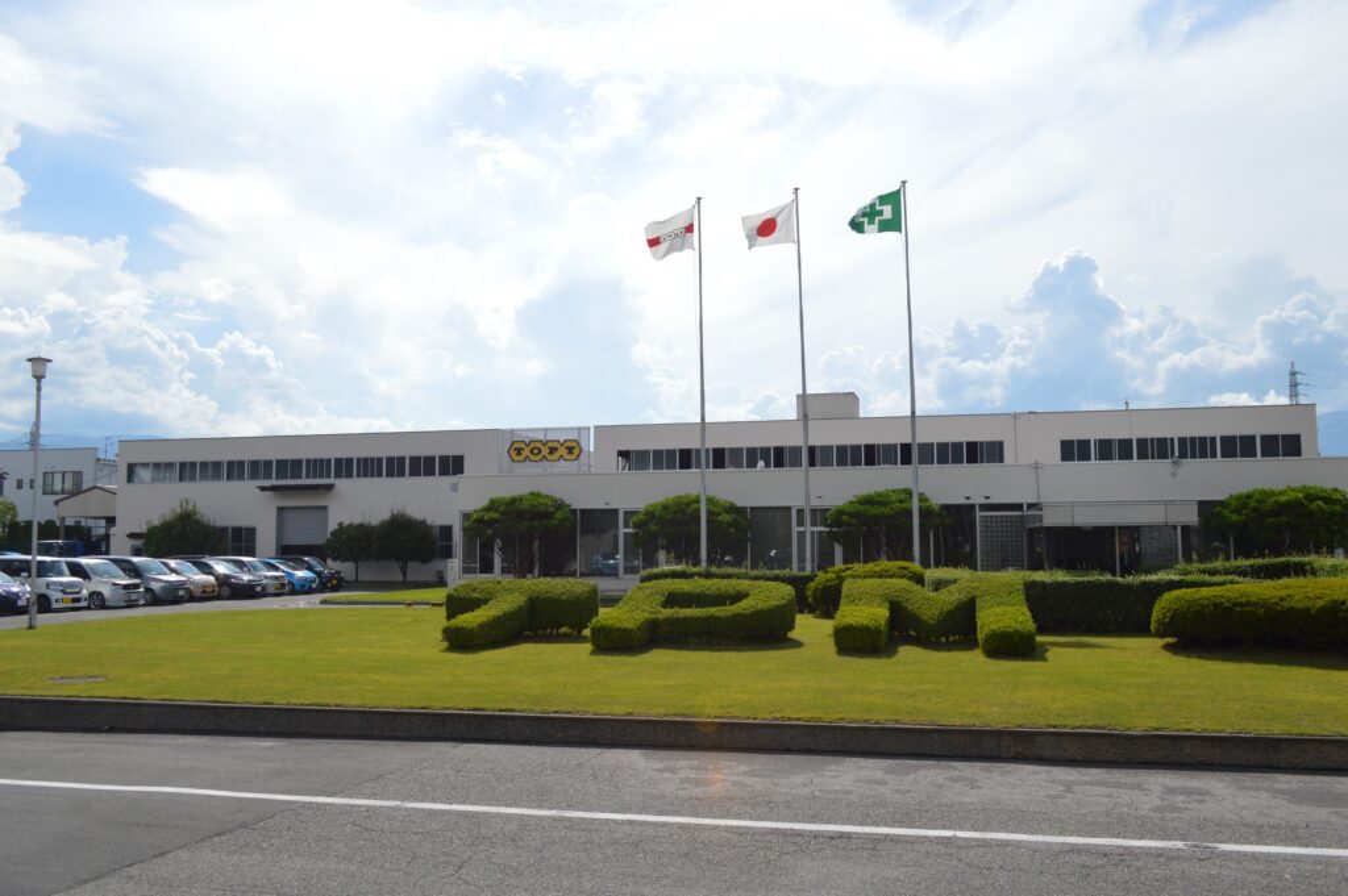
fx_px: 1122
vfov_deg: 43.5
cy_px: 448
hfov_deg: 62.0
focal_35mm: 30
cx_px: 674
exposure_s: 1/2000
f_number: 7.1
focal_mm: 20
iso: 360
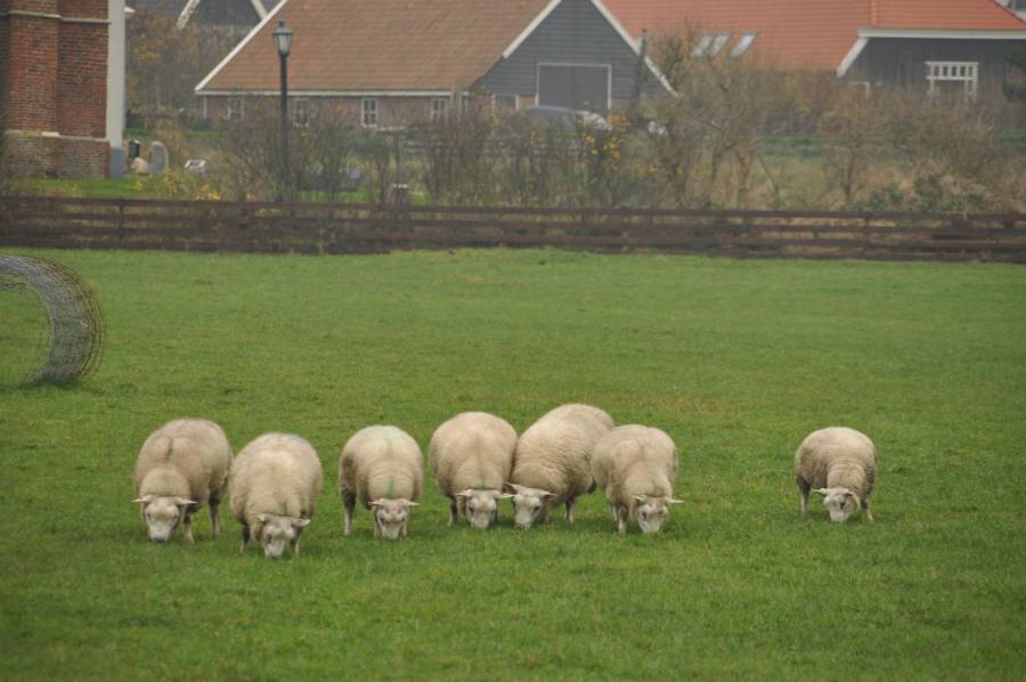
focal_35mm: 300
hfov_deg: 6.9
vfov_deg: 4.6
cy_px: 341
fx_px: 8541
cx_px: 513
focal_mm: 200
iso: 200
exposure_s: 1/100
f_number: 6.3
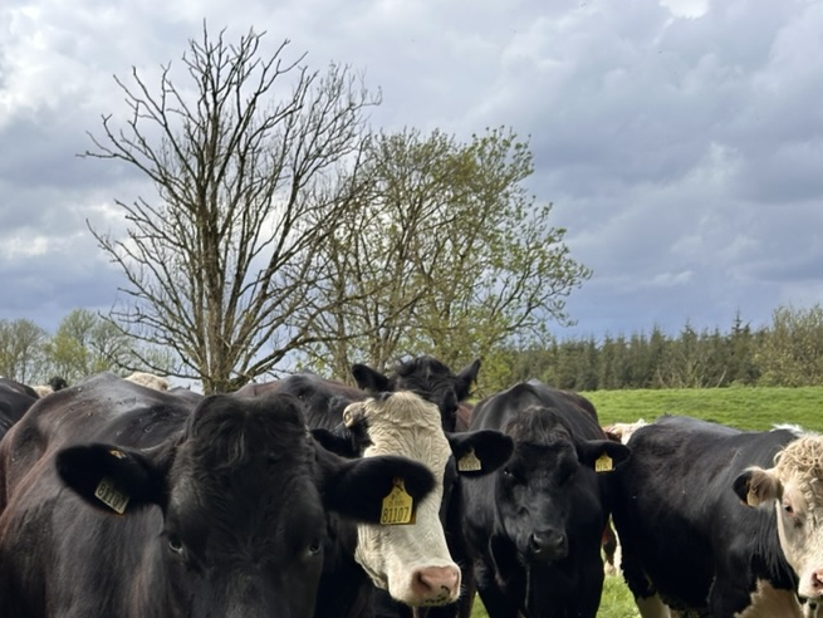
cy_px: 456
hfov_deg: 25.8
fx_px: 1784
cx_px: 275
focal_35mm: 75
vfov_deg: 19.5
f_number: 1.78
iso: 64
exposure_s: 1/2667
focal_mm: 6.86
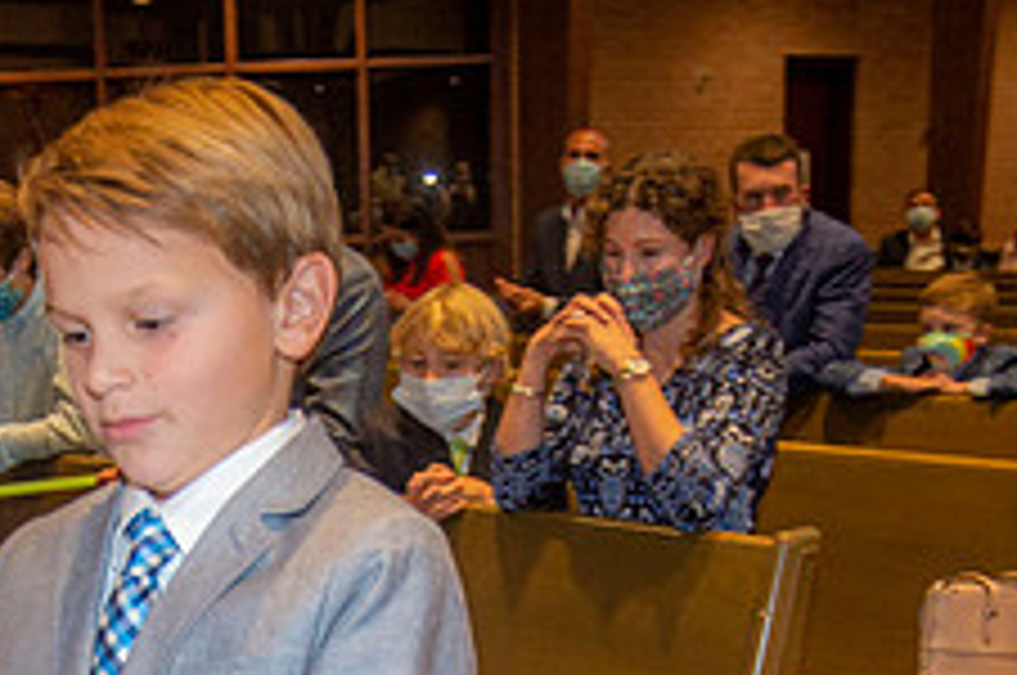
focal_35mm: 72
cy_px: 842
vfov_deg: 17.8
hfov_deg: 27.9
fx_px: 2031
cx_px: 315
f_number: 4.5
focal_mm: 28
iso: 1600
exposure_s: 1/125
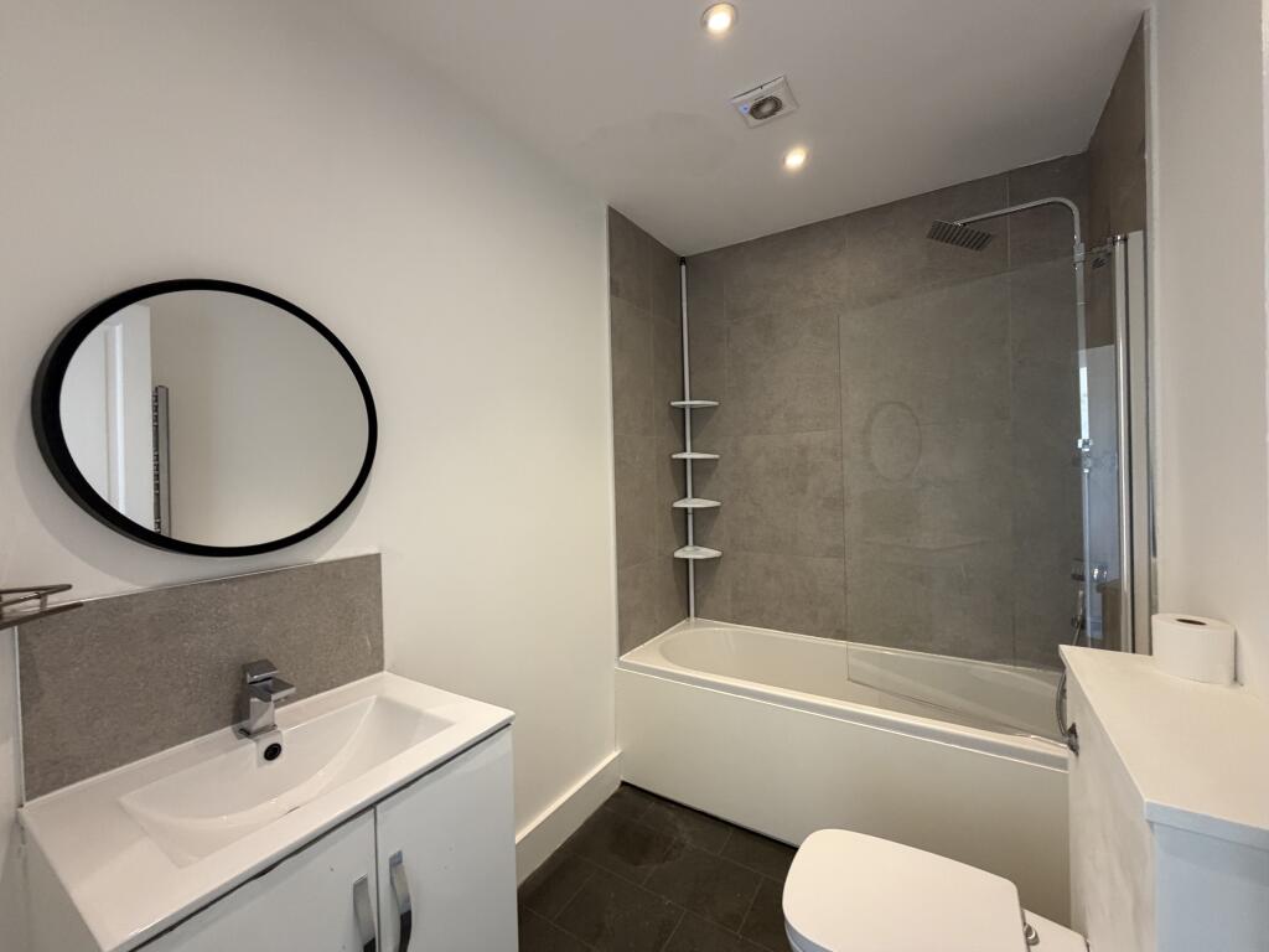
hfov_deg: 102.1
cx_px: 634
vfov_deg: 85.7
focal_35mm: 14
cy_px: 476
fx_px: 513
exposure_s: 1/50
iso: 250
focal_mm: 2.22
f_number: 2.2
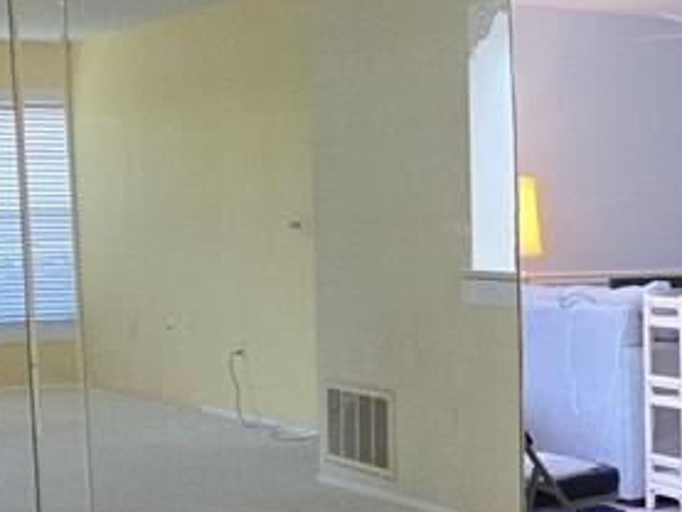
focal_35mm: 75
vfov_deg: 19.6
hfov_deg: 22.0
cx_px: 990
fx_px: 1478
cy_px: 350
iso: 50
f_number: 2.2
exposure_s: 1/60
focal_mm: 2.2
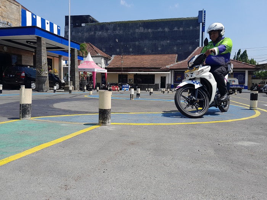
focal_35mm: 27
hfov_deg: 65.3
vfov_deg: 51.4
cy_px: 100
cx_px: 134
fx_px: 208
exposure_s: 1/483
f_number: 1.8
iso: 40
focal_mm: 4
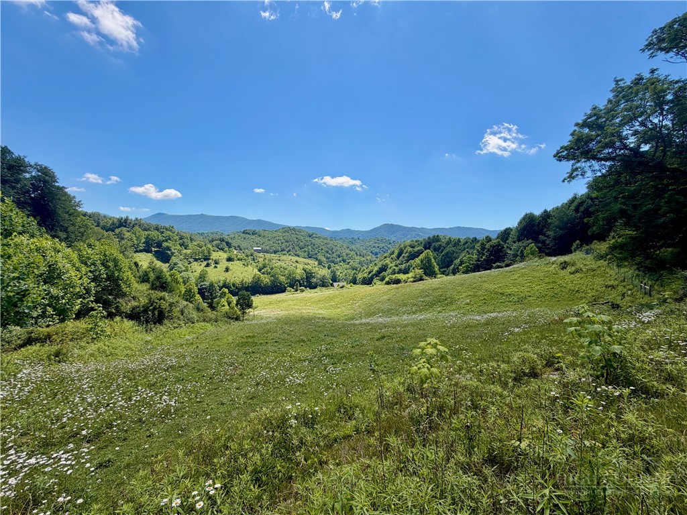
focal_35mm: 14
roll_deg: -0.4
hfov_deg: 102.1
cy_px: 258
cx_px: 344
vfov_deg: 85.7
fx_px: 278
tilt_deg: -1.1
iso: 25
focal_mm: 2.22
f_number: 2.2
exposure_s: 1/770
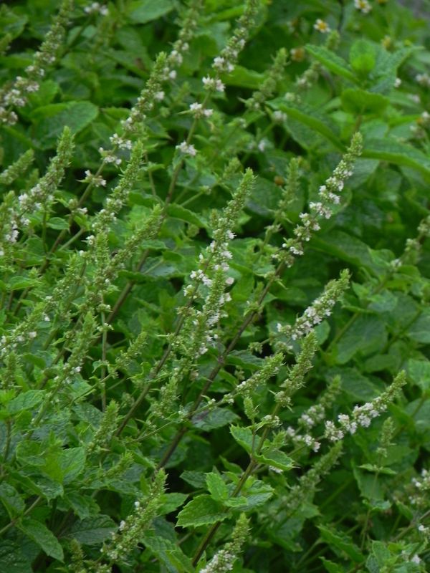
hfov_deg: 3.1
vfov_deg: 4.1
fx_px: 7967
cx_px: 215
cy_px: 286
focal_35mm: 481
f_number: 5
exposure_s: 1/60
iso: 160
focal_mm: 85.6
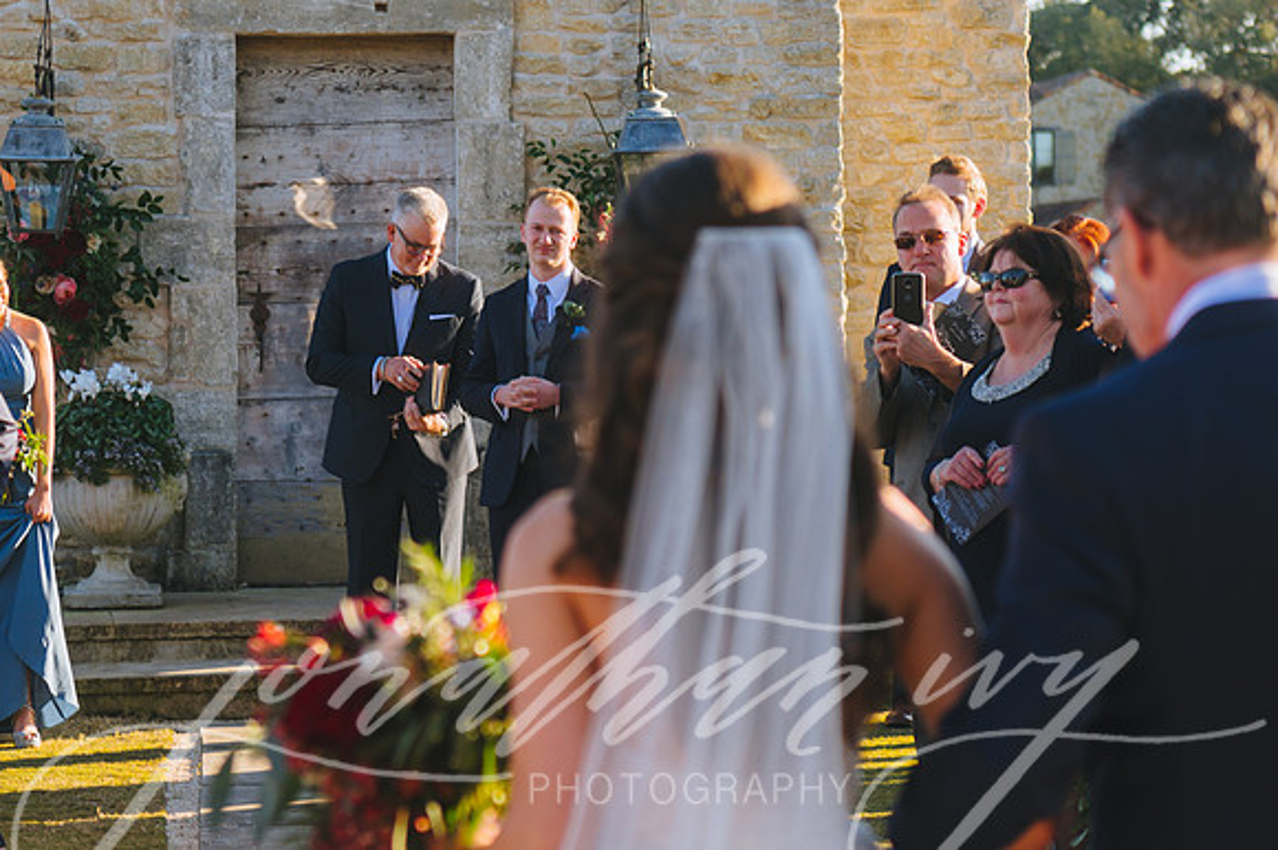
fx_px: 4411
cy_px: 312
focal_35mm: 124
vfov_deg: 11.0
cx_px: 441
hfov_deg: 16.5
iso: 100
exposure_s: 1/640
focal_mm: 70
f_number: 3.5
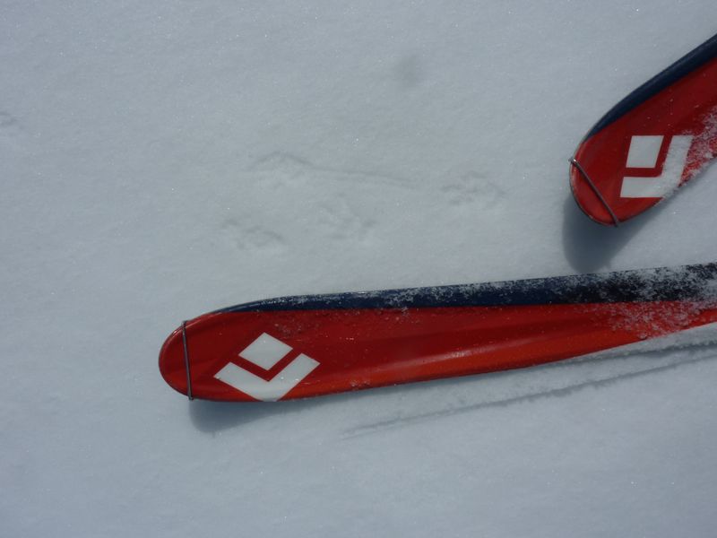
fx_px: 518
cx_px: 358
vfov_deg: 54.9
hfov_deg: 69.4
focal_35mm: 25
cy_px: 269
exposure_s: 1/2000
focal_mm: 4.1
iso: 80
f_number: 6.3
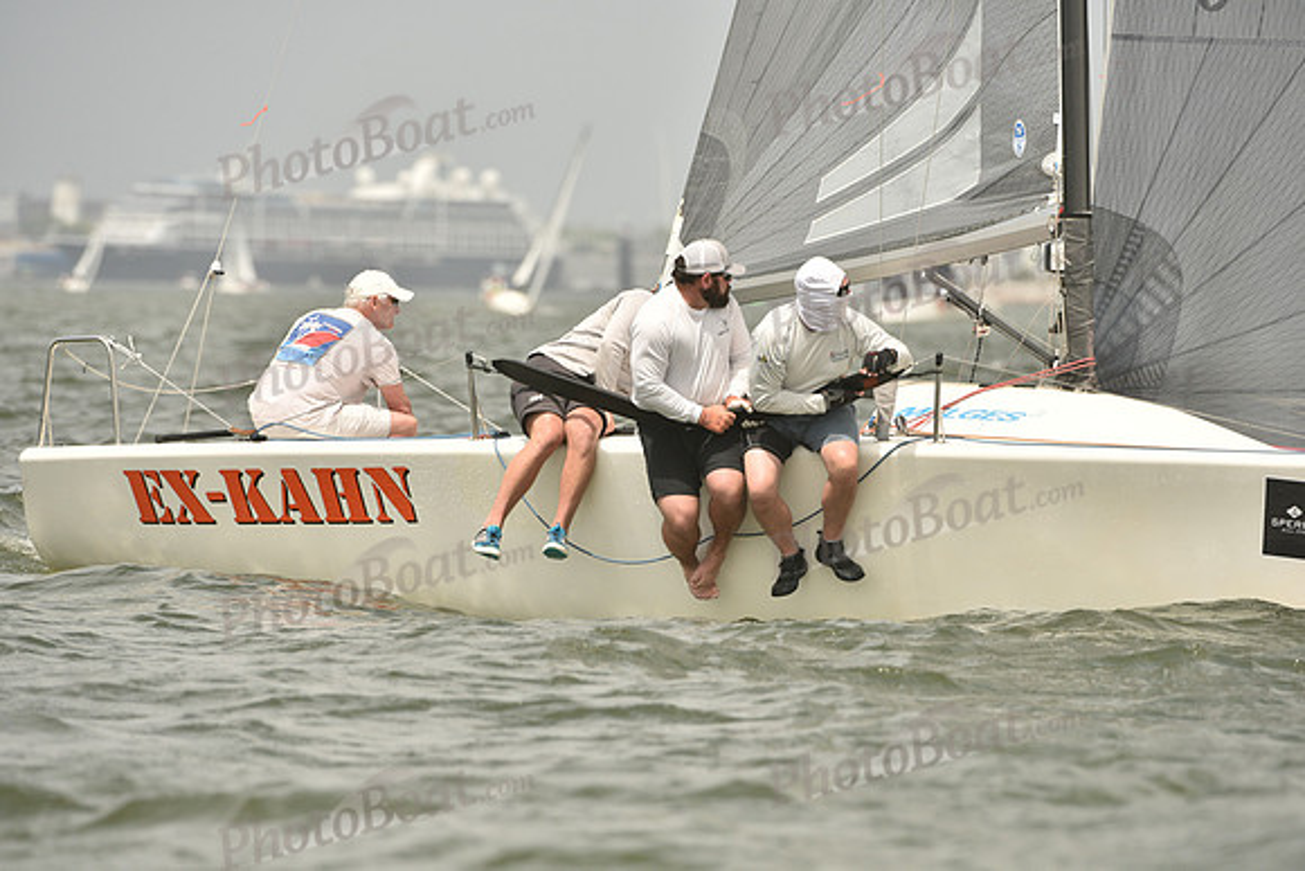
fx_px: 10877
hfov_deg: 6.9
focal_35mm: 300
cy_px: 436
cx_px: 652
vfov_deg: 4.6
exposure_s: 1/1250
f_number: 7.1
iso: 320
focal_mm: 300
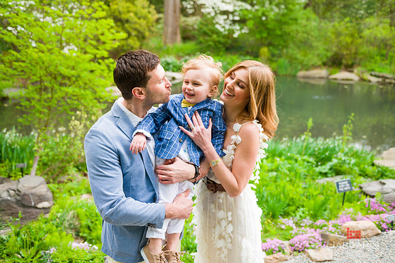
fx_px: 384
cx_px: 198
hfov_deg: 54.5
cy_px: 132
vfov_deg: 37.8
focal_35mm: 35
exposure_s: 1/250
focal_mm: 35
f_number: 3.5
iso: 200
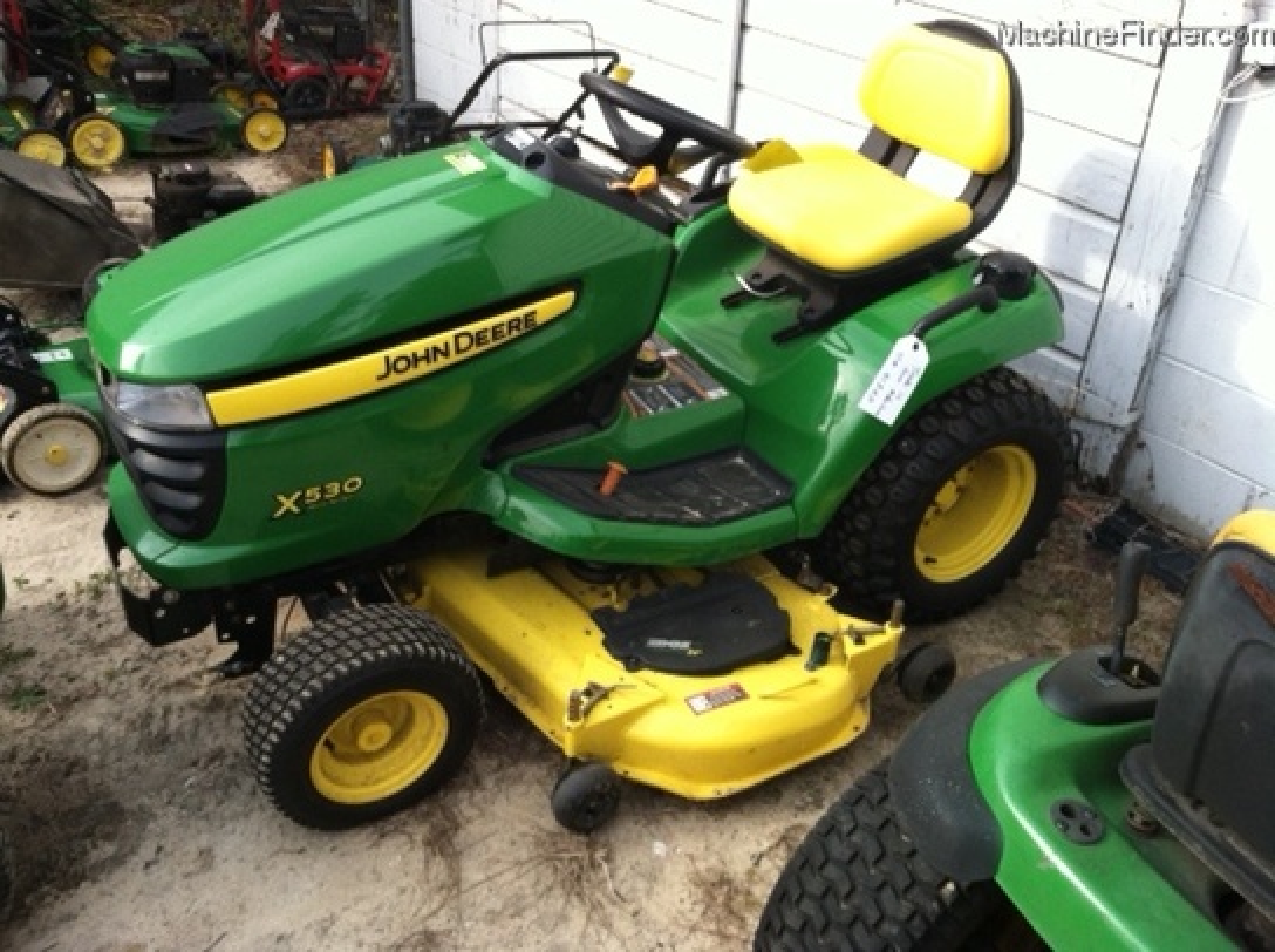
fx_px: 1287
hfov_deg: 52.7
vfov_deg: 40.6
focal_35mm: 35
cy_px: 476
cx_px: 638
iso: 80
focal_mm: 3.85
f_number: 2.8
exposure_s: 1/306
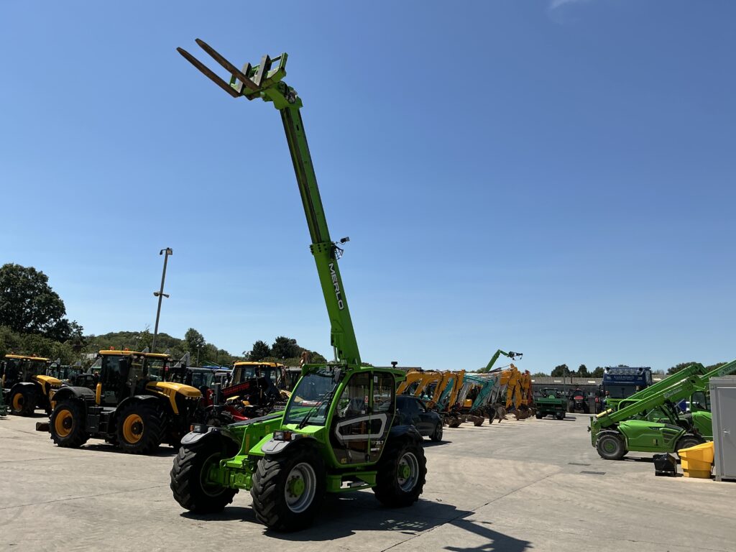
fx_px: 595
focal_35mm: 28
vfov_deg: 49.7
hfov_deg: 63.4
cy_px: 276
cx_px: 368
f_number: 1.8
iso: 25
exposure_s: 1/2801
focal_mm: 3
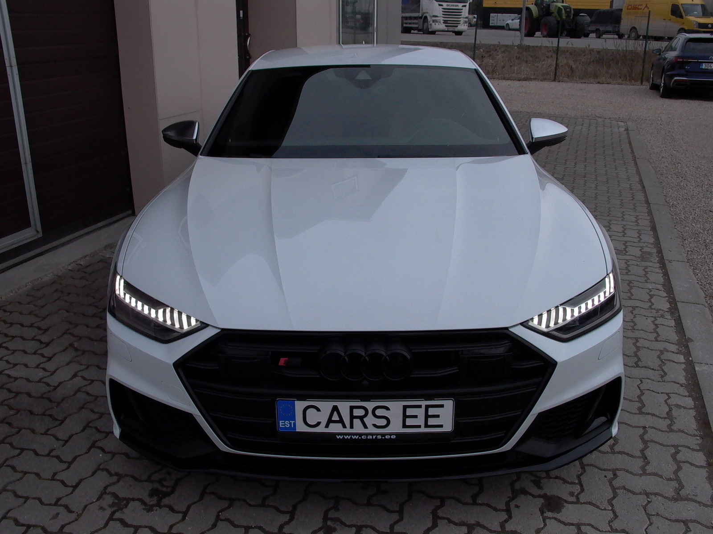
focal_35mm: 33
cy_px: 267
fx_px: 680
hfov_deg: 55.4
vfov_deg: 42.9
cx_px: 356
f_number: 5.39
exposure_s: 1/652
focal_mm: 7.15
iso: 100
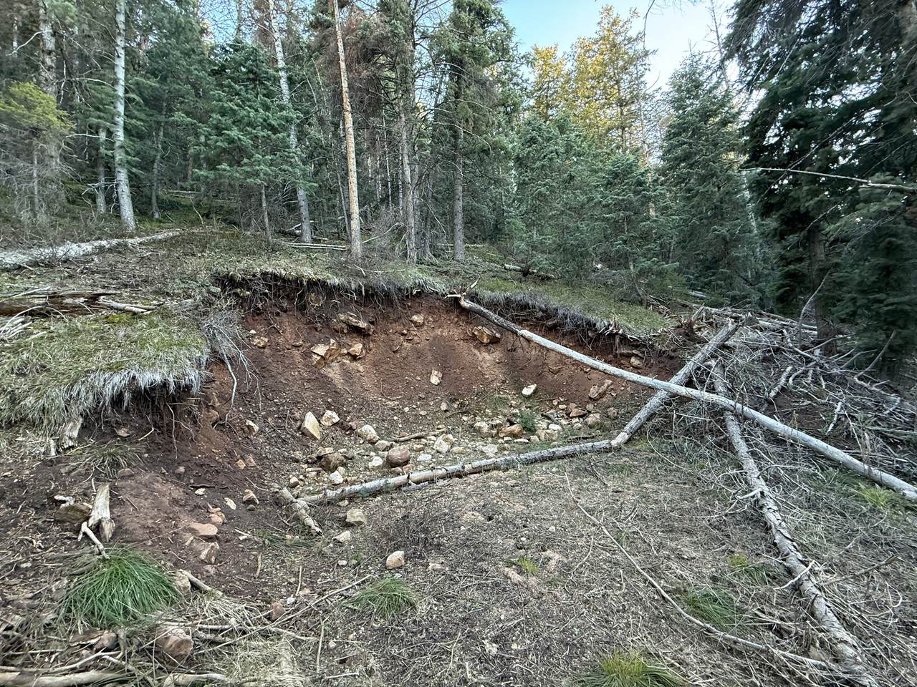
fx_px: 371
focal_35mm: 14
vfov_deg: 85.7
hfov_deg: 102.1
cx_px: 458
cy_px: 344
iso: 250
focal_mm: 2.22
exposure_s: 1/99
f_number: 2.2
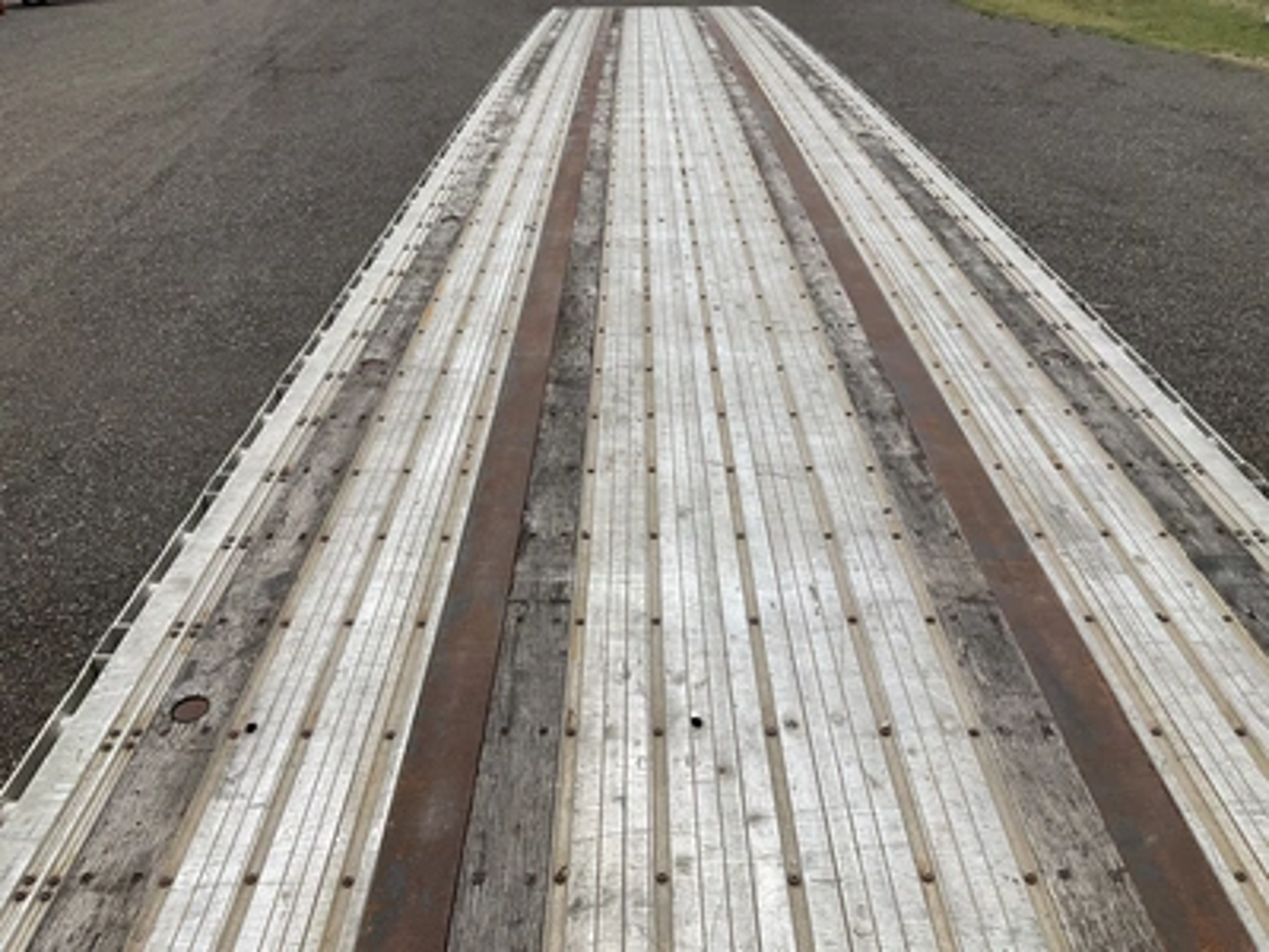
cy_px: 476
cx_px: 634
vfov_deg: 48.2
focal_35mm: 29
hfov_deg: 61.7
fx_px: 1063
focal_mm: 3
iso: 25
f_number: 1.8
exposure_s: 1/2959
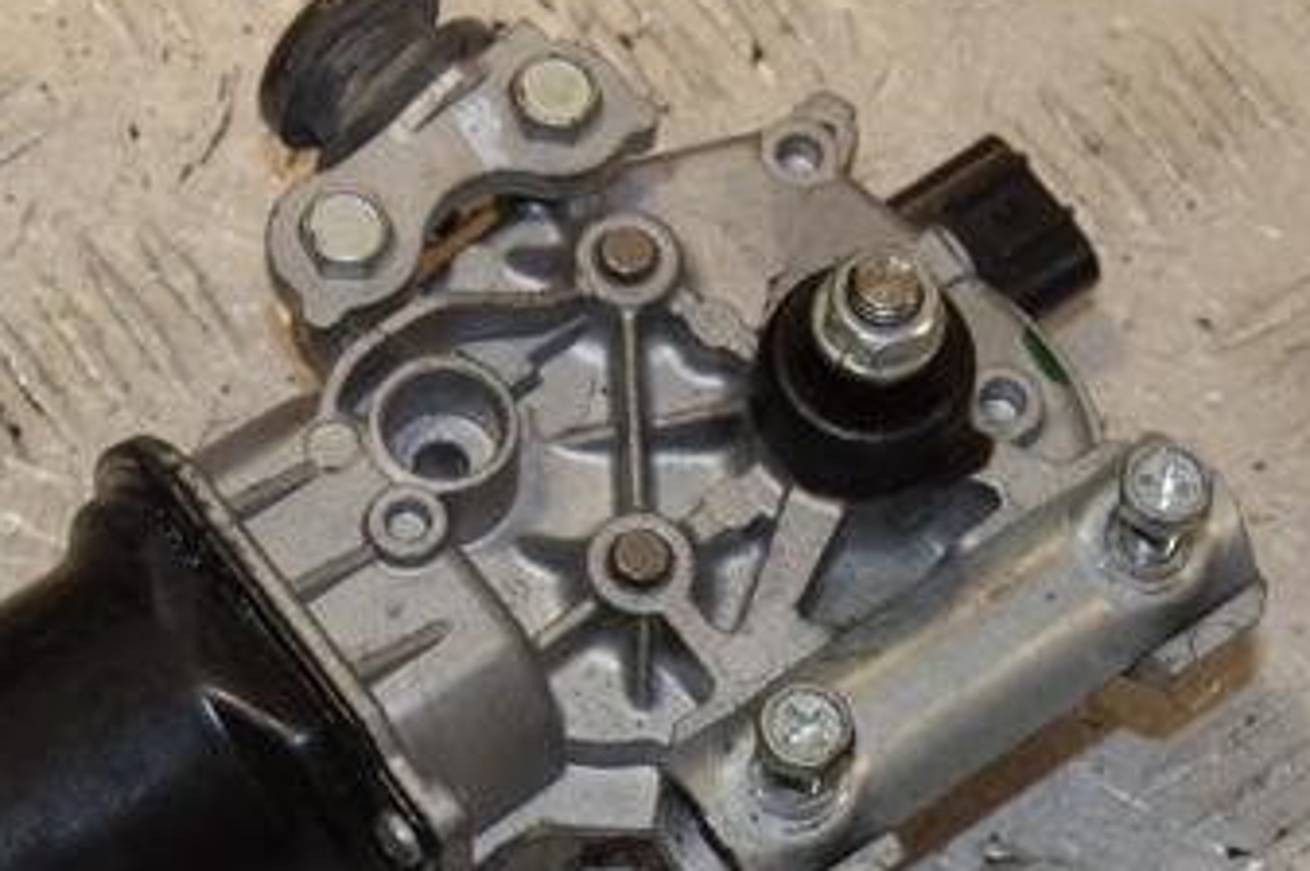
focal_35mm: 139
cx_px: 591
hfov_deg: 14.8
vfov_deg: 9.8
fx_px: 5053
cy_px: 661
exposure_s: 1/200
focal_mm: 52
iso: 800
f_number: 8
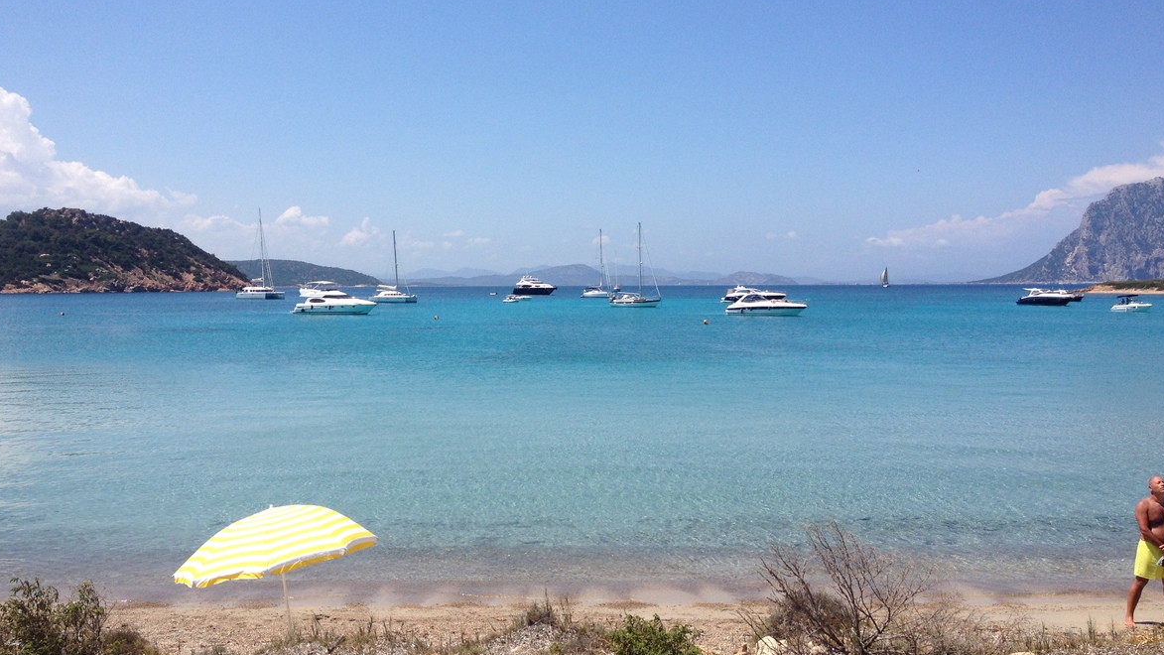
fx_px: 1204
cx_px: 580
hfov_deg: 51.6
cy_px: 311
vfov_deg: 30.4
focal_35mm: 39
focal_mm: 4.28
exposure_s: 1/2513
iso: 50
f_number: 2.4
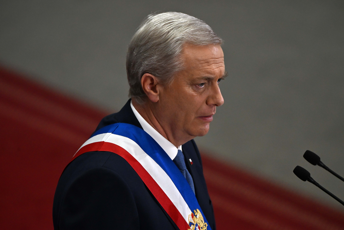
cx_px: 172
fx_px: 5733
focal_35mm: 600
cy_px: 115
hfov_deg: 3.4
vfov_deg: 2.3
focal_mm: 600
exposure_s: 1/320
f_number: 6.3
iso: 3200
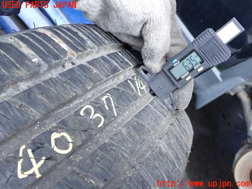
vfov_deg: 37.7
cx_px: 126
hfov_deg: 49.0
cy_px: 94
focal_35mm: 38
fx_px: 277
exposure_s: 1/125
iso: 320
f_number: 2.7
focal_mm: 6.83
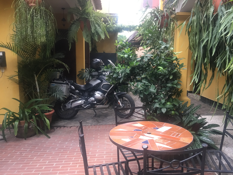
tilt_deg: -5.8
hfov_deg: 61.7
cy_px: 88
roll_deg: +0.0
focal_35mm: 29
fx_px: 195
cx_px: 116
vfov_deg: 48.2
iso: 64
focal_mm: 4.15
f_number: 2.2
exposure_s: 1/15
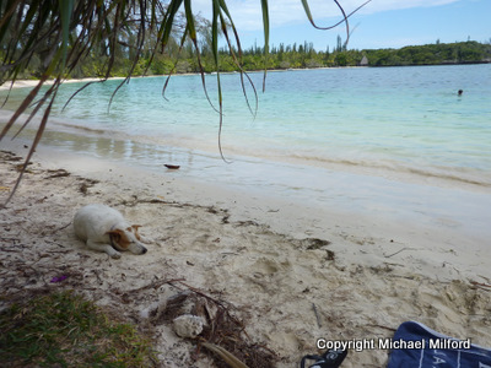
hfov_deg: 69.4
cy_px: 184
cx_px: 246
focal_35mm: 25
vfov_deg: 54.9
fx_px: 355
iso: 80
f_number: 4.5
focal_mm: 4.1
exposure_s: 1/500
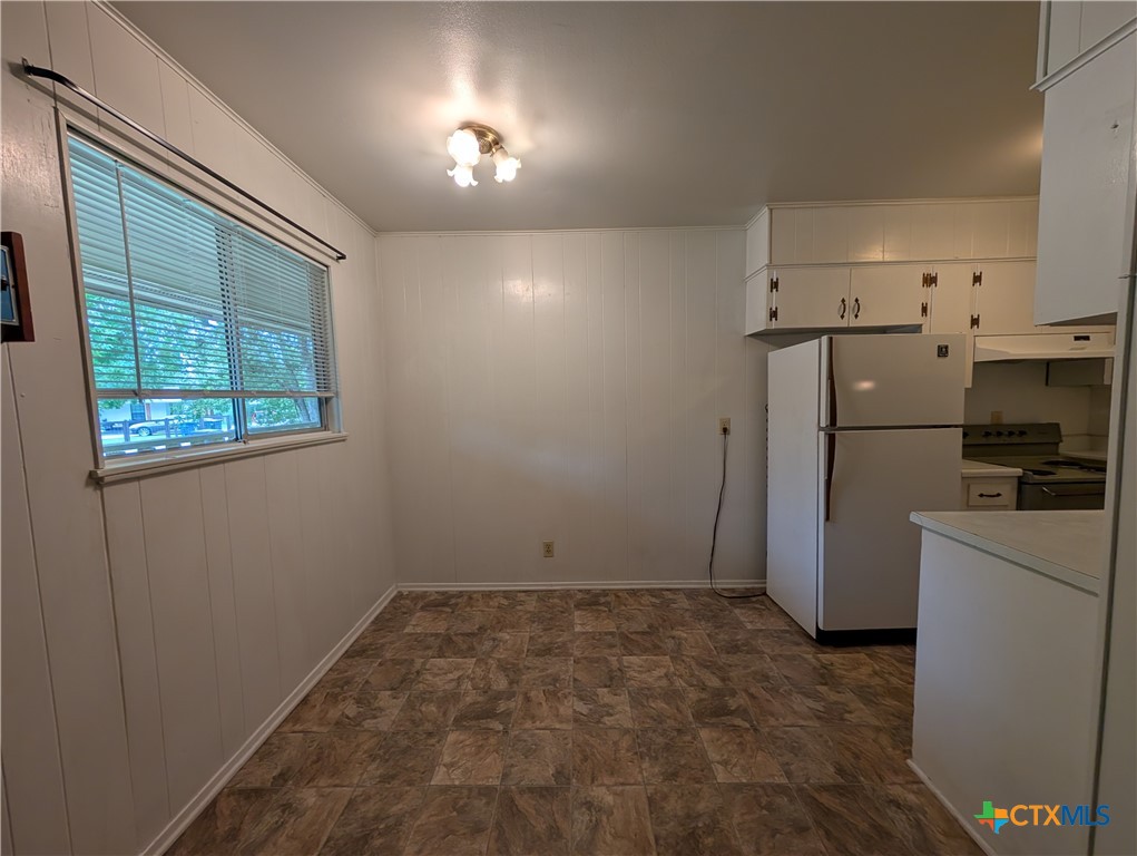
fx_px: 395
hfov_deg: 110.5
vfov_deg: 94.6
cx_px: 568
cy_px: 428
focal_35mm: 12
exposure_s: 1/120
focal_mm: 2.02
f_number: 1.7
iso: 49
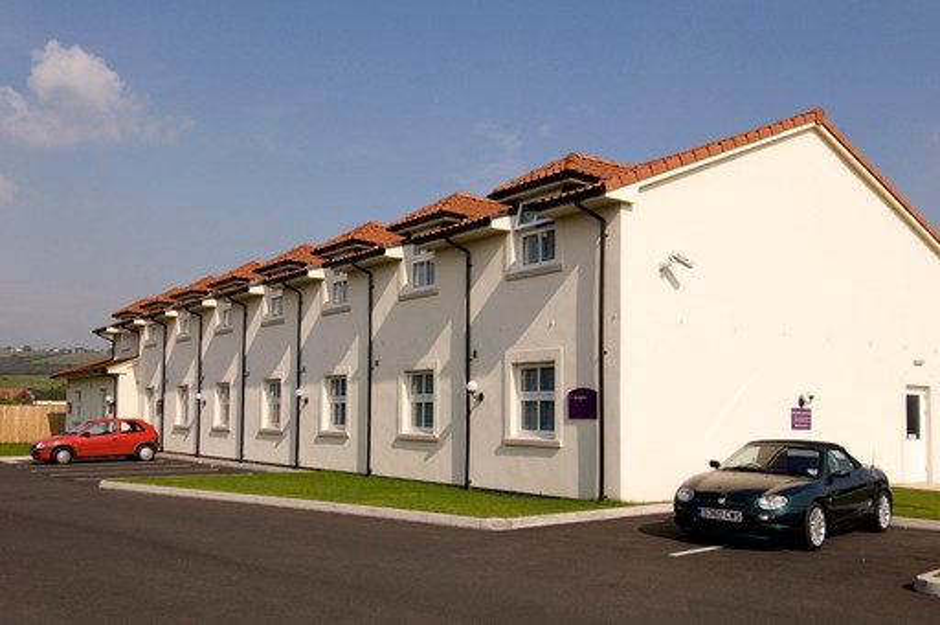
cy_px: 312
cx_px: 470
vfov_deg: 39.9
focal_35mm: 33
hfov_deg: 57.3
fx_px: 861
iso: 400
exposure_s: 1/1600
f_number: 7.1
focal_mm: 22
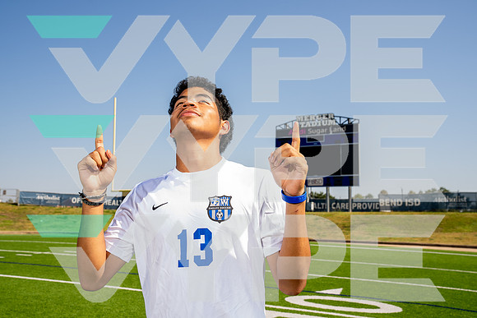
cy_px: 159
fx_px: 517
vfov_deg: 34.2
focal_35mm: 39
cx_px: 238
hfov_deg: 49.5
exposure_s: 1/125
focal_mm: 39
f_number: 7.1
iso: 50
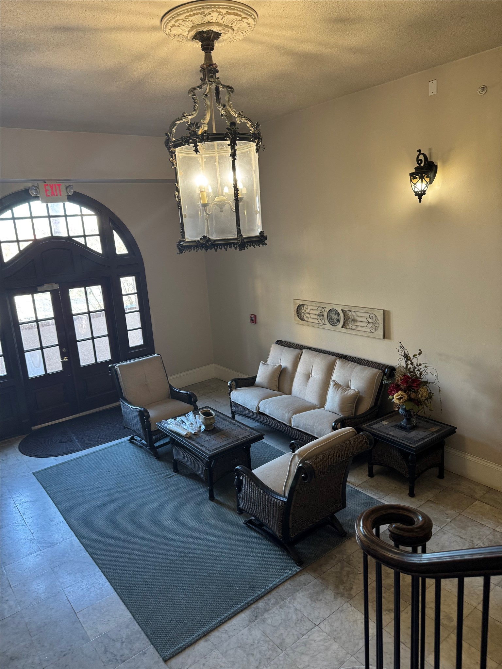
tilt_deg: -12.9
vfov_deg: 71.6
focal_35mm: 24
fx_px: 464
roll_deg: +5.0
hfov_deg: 56.8
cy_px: 334
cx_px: 251
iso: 200
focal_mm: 6.76
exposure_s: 1/60
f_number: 1.78
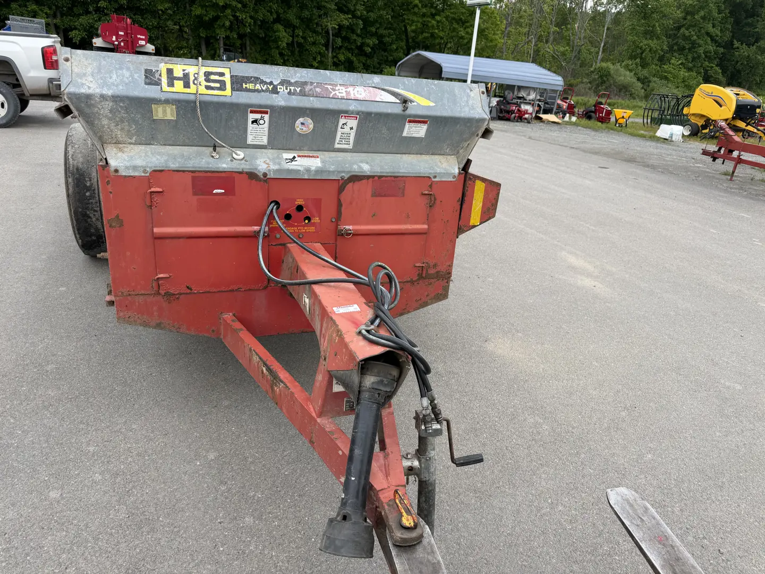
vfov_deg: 56.8
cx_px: 382
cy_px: 287
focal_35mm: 24
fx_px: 530
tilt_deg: -24.6
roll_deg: -5.4
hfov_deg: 71.6
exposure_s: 1/772
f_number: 1.78
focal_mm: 6.76
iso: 80
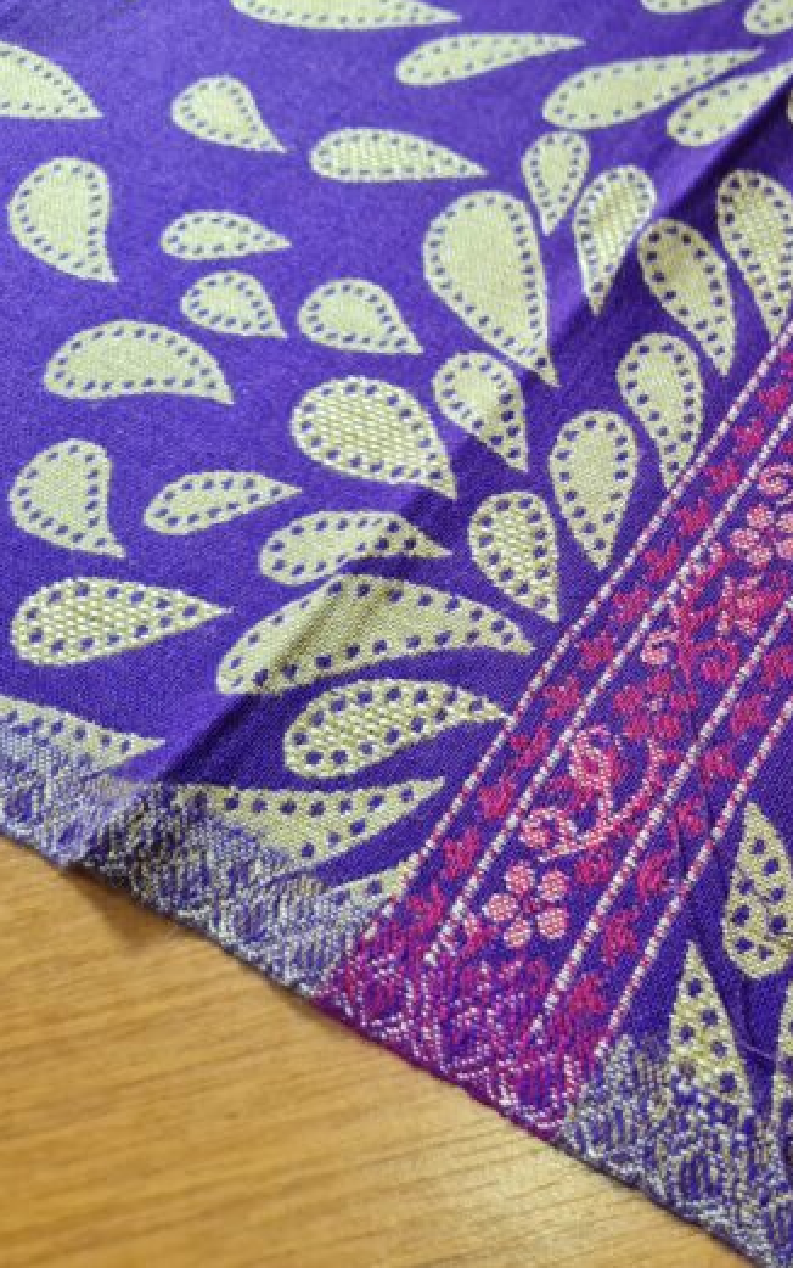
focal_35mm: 37
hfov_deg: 31.7
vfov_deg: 52.7
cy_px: 632
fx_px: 1278
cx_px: 803
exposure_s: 1/40
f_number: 1.8
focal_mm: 5.4
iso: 500
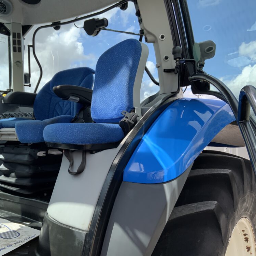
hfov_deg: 46.8
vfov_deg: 47.2
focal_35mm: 35
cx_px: 96
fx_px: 293
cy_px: 126
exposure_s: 1/781
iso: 16
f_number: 1.8
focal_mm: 3
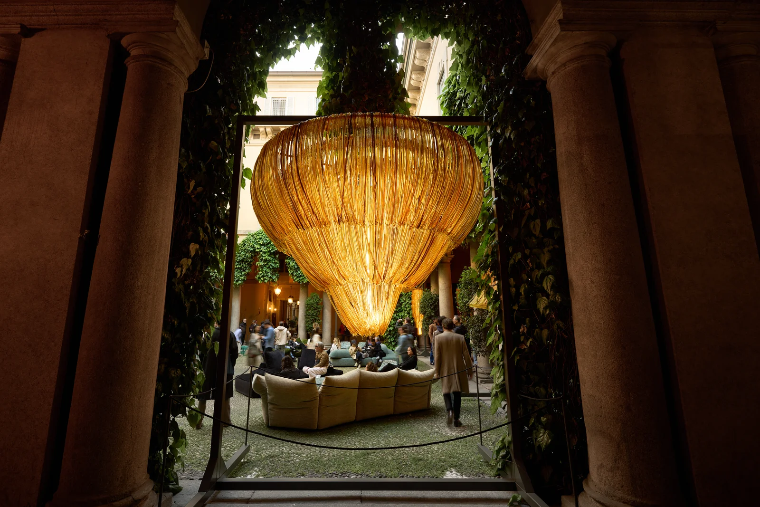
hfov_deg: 96.7
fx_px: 338
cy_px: 254
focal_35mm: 16
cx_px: 380
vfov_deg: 73.8
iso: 100
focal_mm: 16
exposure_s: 1/8
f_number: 5
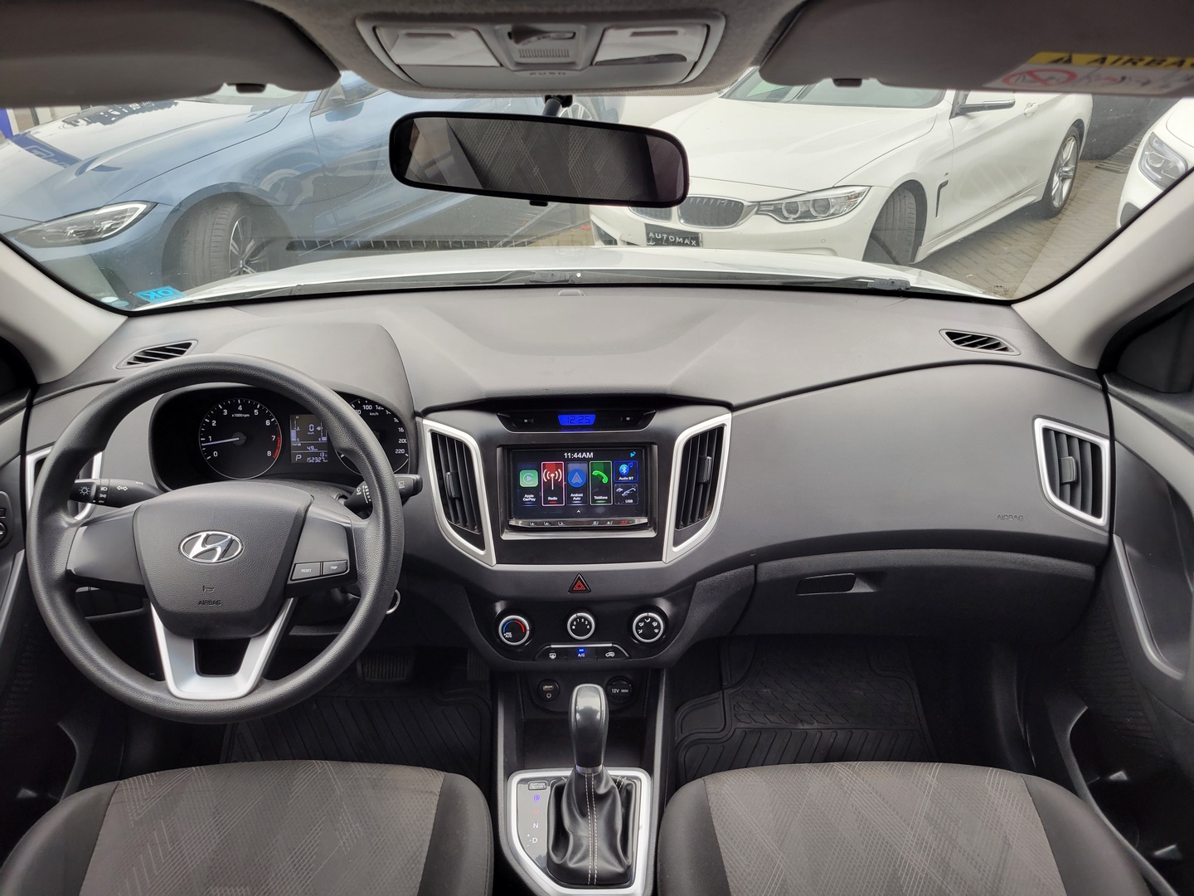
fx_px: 897
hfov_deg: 67.3
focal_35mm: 26
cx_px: 597
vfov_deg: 53.1
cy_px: 448
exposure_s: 1/120
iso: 64
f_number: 1.8
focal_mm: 5.4
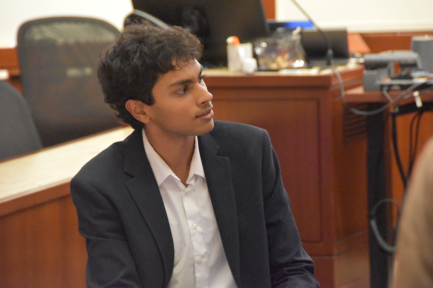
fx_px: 3608
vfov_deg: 4.6
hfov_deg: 6.9
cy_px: 144
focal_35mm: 300
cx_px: 216
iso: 12800
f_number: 5.6
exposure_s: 1/50
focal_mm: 200
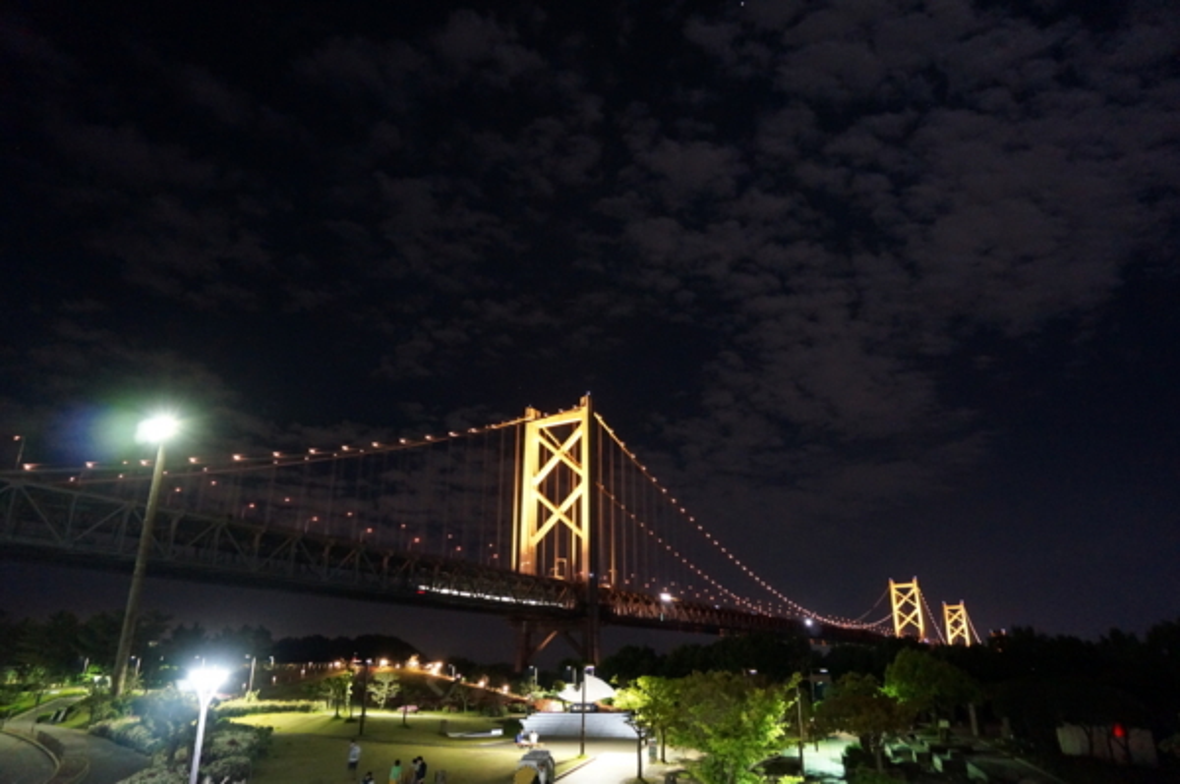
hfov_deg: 73.8
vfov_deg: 53.1
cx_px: 590
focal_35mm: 24
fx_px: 786
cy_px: 392
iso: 3200
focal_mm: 16
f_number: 3.5
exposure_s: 1/2.5
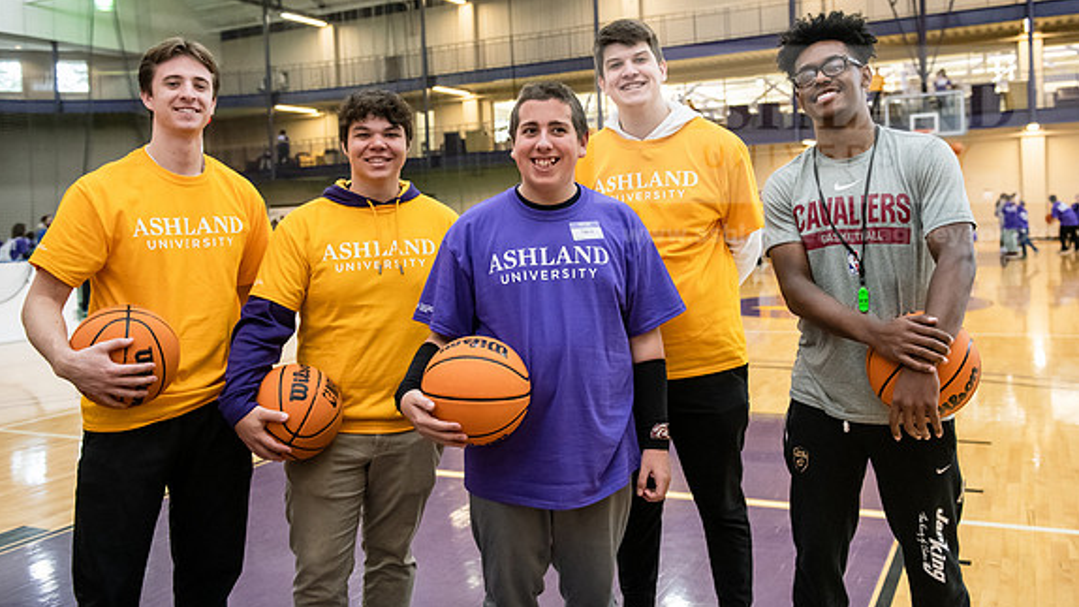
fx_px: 1001
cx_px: 556
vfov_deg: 33.6
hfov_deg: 56.6
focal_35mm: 35
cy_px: 250
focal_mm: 31
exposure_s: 1/160
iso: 2500
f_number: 3.5
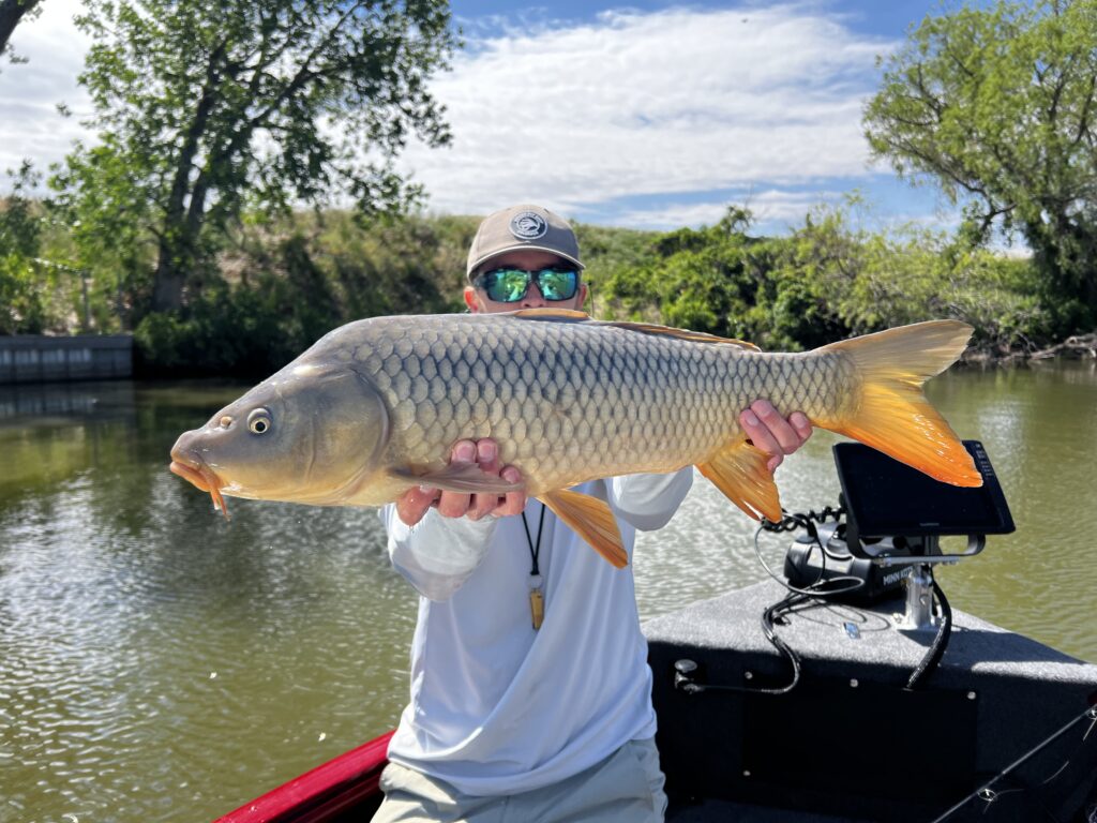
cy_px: 412
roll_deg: -0.5
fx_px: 824
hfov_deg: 67.3
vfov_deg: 53.1
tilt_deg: -8.2
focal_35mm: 26
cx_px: 548
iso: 50
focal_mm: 5.7
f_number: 1.5
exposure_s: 1/1575
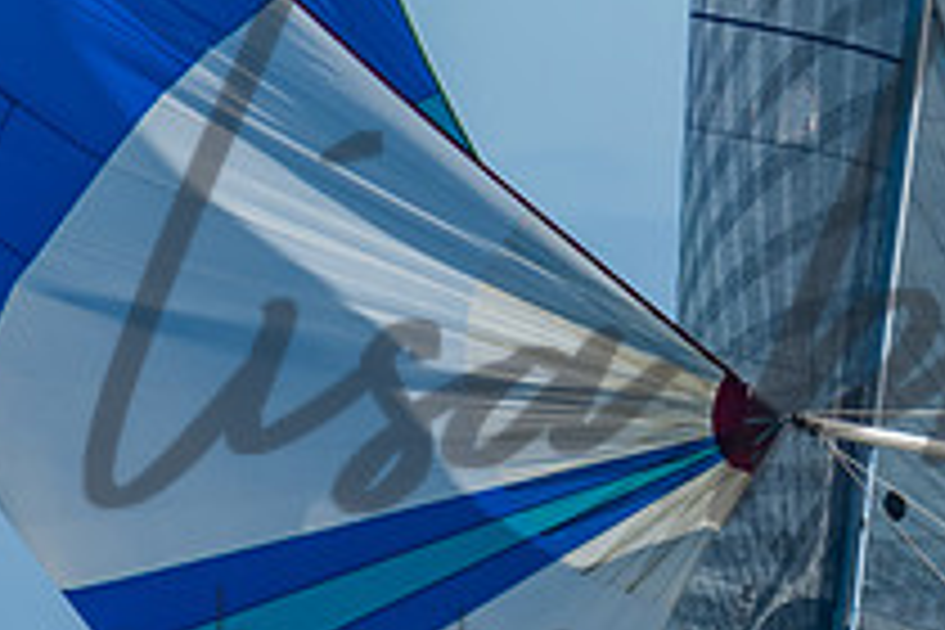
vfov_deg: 1.4
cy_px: 382
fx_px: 26642
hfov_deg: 2.0
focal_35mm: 1015
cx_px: 545
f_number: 6.3
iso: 160
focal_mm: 200
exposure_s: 1/400
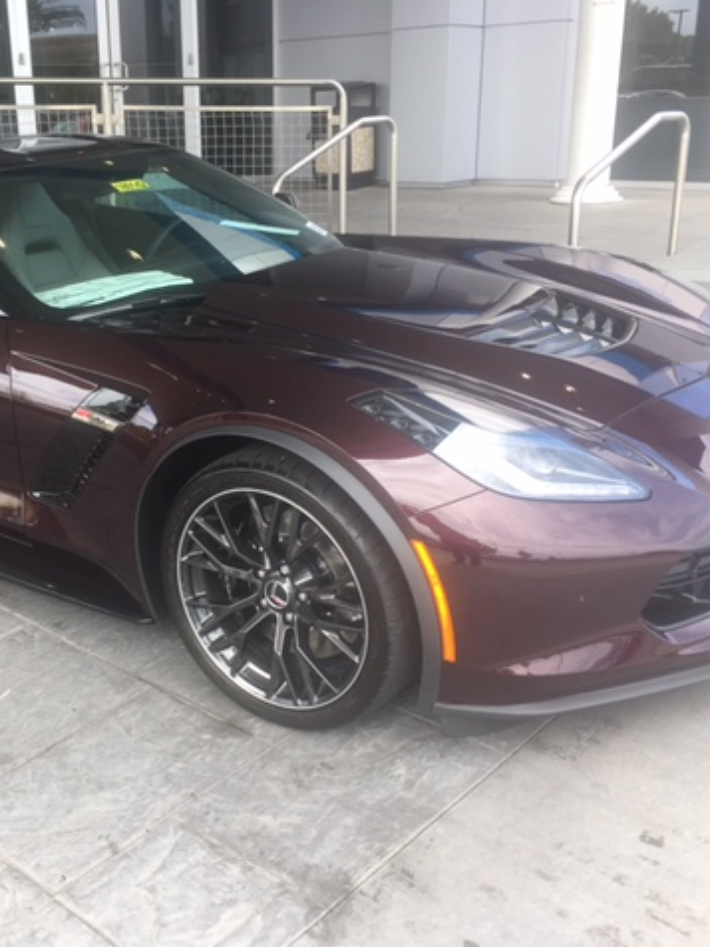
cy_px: 475
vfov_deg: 47.9
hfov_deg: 36.3
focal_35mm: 39
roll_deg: +1.4
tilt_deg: -17.6
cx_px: 221
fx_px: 1067
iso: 25
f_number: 2.2
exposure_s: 1/156
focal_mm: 4.15
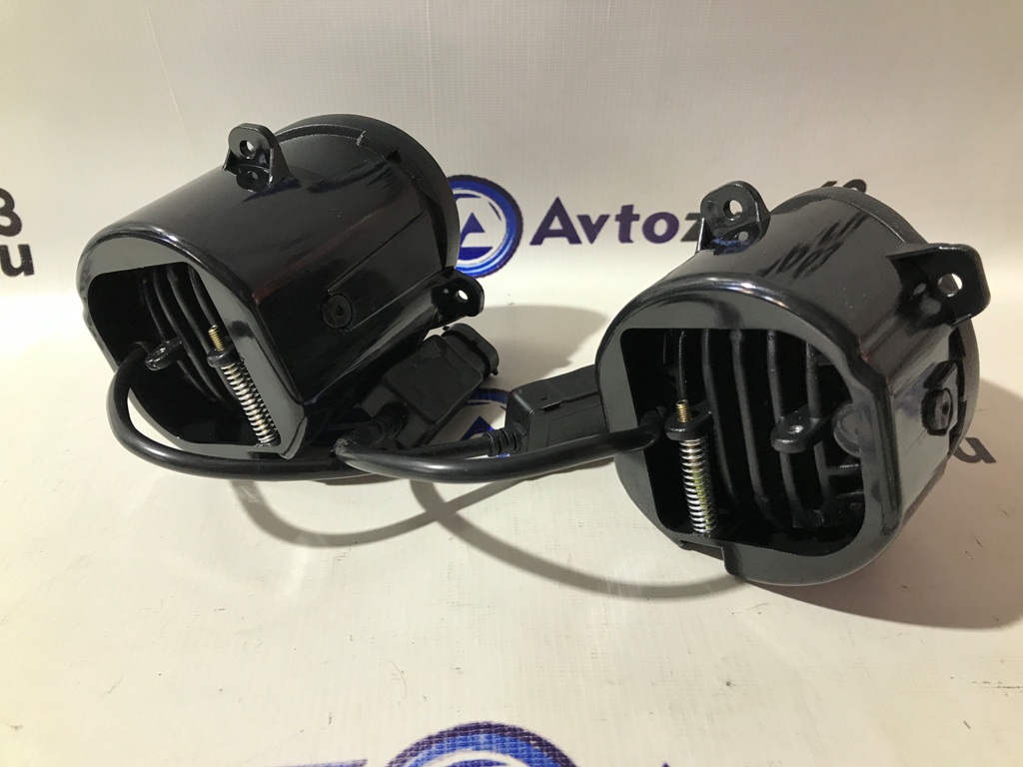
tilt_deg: -32.6
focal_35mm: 28
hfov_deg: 63.4
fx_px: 827
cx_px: 512
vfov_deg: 49.7
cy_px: 384
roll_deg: +0.3
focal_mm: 3.99
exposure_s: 1/33
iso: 25
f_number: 1.8
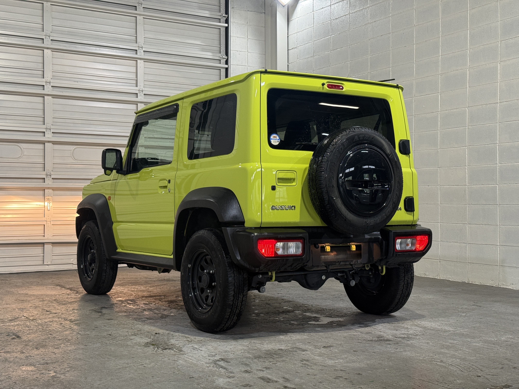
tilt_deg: +0.6
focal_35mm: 48
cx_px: 260
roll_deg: +0.0
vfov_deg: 30.3
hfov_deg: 39.7
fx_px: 720
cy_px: 194
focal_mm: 6.76
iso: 80
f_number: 1.78
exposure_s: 1/60
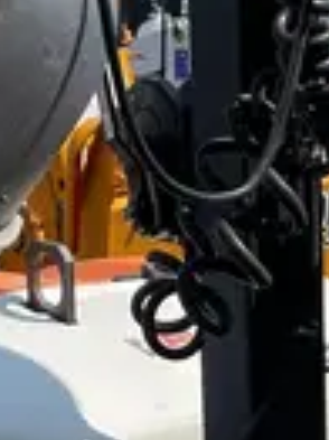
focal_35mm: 146
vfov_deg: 13.5
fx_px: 1853
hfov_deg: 10.1
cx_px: -10
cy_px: 247
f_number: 1.6
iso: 50
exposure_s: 1/4292
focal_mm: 4.2
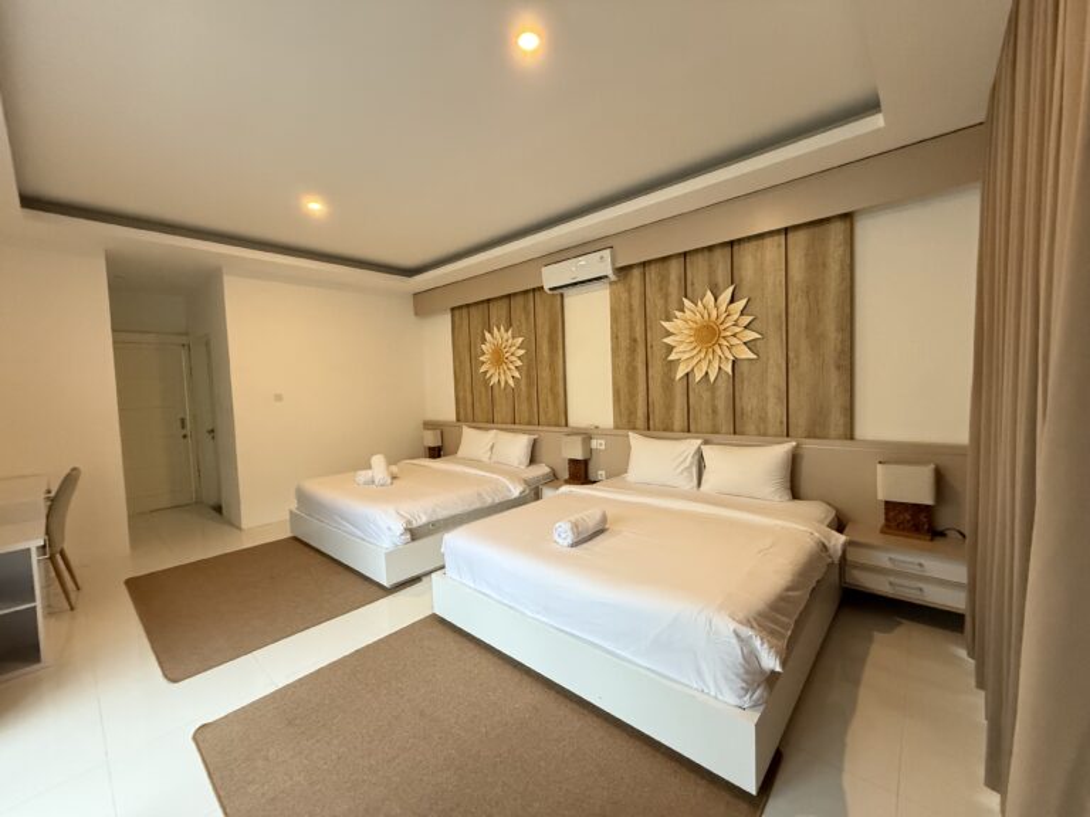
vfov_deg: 85.7
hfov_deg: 102.1
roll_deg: +2.0
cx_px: 545
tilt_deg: -2.1
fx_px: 441
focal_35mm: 14
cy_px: 408
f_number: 2.2
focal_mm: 2.22
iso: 640
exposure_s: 1/60
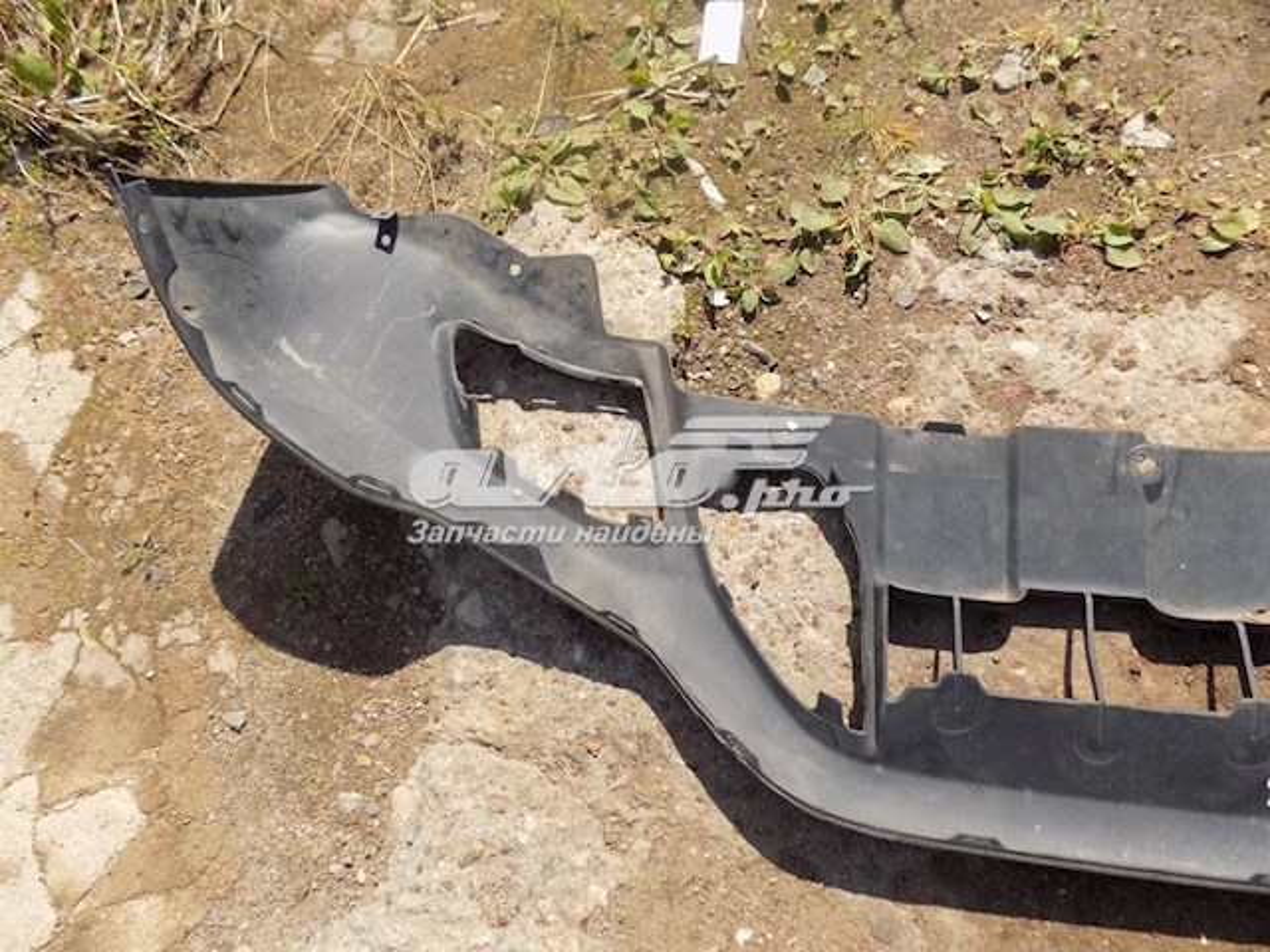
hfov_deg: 73.9
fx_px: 844
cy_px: 476
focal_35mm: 23
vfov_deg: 58.9
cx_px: 635
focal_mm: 4
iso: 80
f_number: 3.1
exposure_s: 1/1000
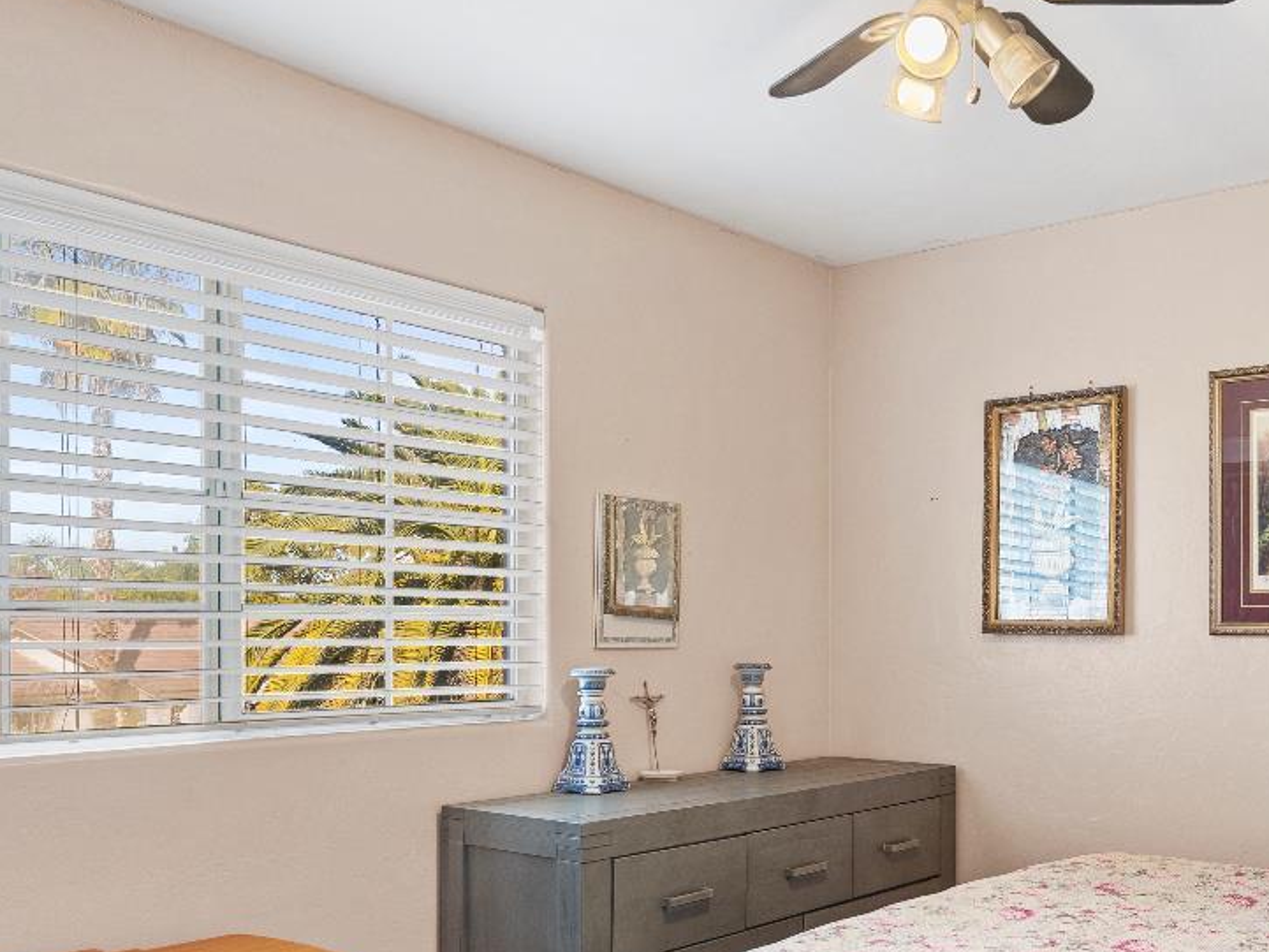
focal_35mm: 34
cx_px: 924
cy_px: 635
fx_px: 1247
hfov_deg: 52.0
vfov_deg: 41.3
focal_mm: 17
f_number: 5.6
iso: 400
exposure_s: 1/2.5
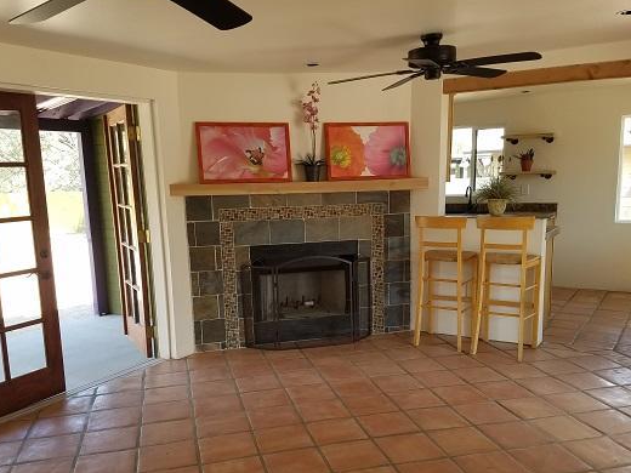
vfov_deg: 44.1
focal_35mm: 32
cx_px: 322
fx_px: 583
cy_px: 262
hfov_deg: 56.8
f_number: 1.7
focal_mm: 4.2
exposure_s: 1/149
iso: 50
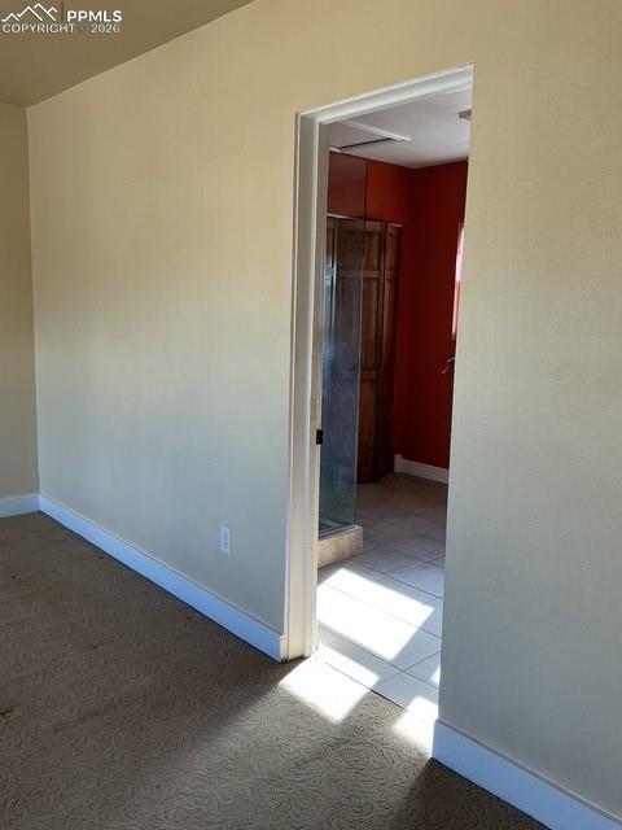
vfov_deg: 61.7
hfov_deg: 48.2
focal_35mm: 29
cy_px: 415
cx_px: 311
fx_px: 695
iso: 40
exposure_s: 1/120
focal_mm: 3
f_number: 1.8
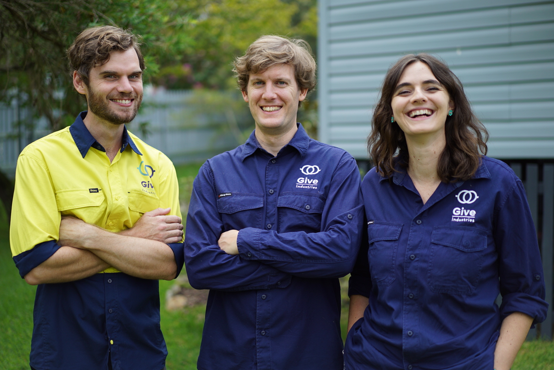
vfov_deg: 24.7
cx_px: 277
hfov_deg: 36.2
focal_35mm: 55
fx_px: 847
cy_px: 185
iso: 100
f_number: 1.8
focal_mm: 55
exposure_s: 1/500
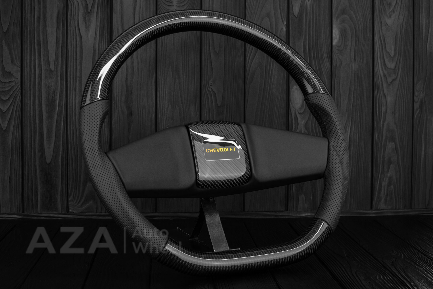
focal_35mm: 52
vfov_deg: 25.8
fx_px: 631
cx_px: 216
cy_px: 144
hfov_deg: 37.8
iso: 500
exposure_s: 1/125
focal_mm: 35
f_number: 6.3
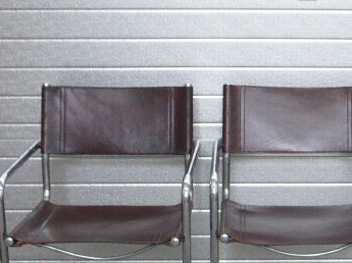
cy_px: 231
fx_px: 924
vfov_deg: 16.0
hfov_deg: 21.2
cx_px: 299
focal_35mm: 91
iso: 400
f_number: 4.2
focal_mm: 8.5
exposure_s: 1/30
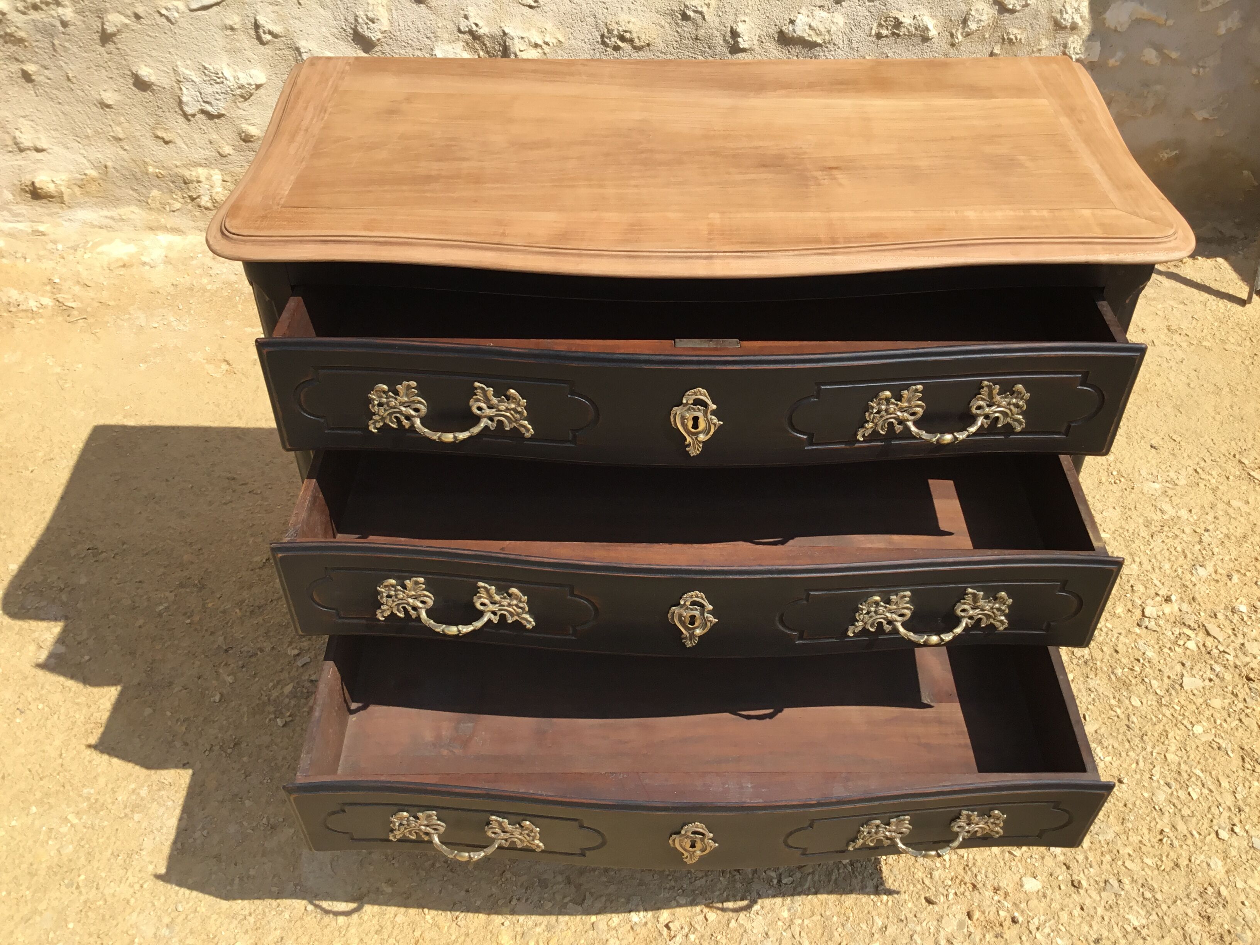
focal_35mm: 31
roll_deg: +0.2
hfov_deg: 58.4
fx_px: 1128
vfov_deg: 45.4
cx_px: 630
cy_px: 472
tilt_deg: -39.8
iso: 25
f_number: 2.4
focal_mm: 3.3
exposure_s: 1/936
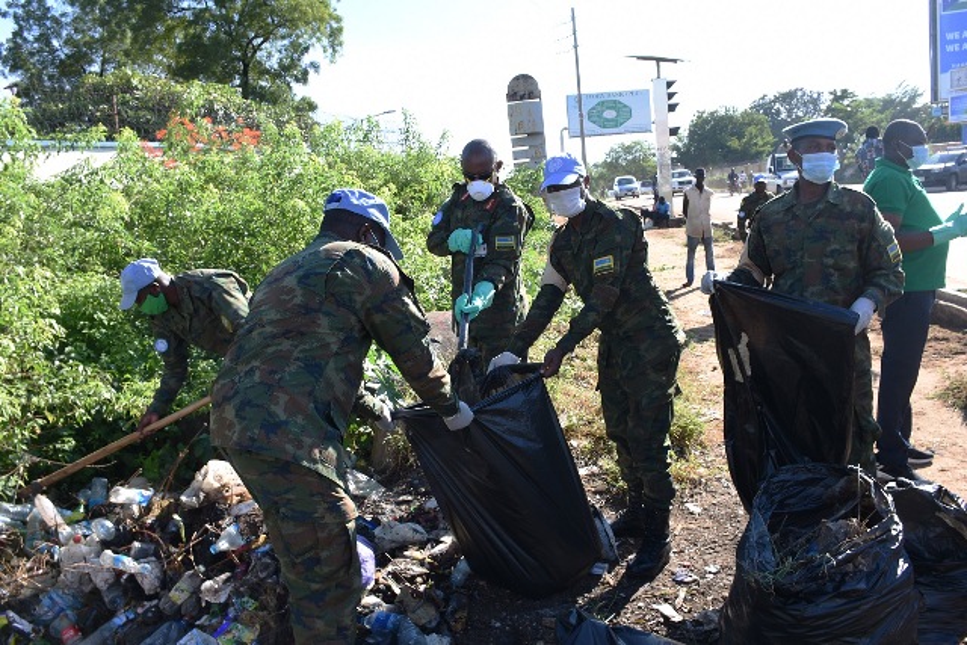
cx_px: 484
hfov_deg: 67.4
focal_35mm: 27
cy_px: 322
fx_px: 725
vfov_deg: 48.0
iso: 100
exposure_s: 1/80
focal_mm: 18
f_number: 7.1
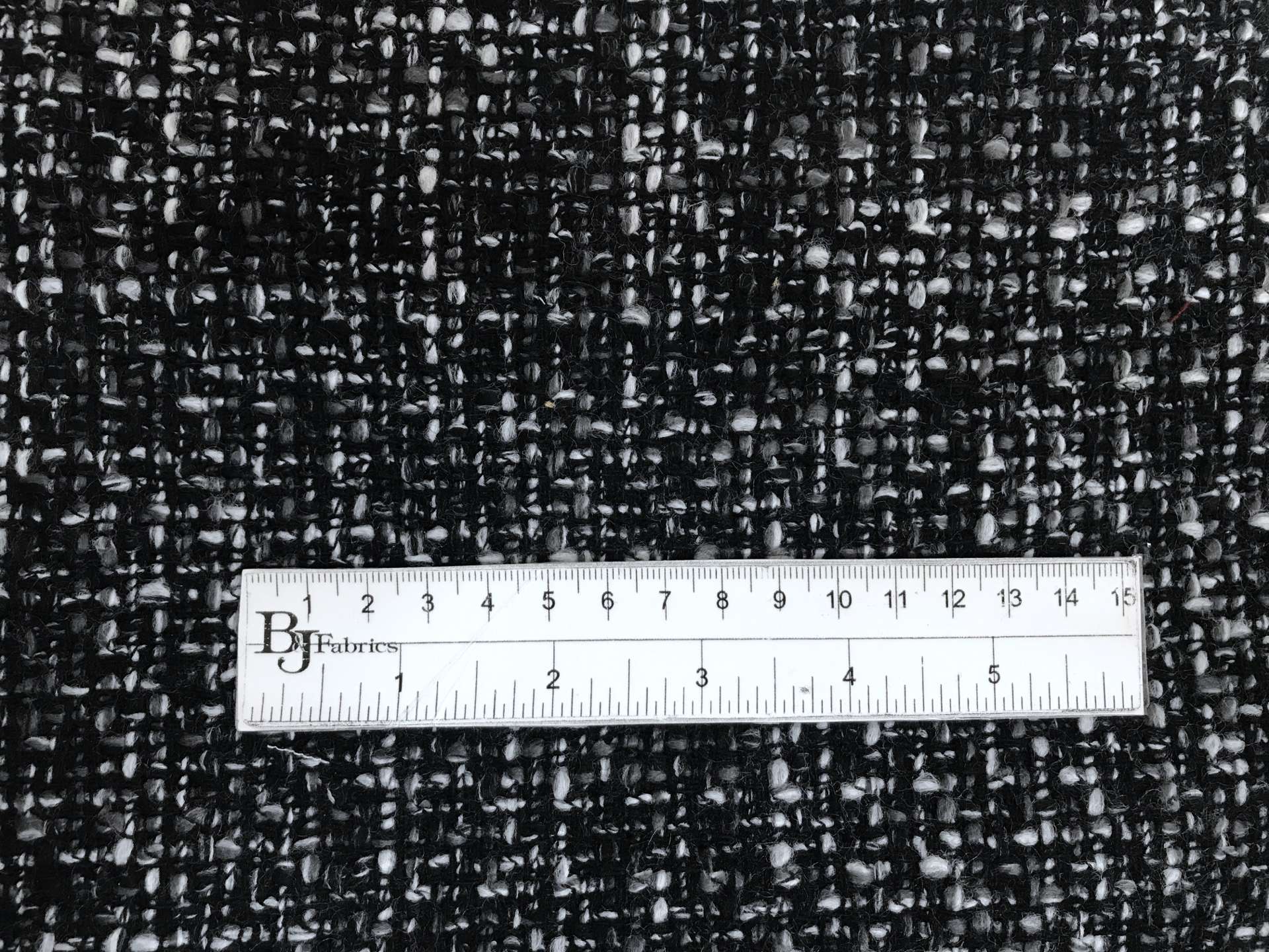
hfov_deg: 63.4
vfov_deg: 49.7
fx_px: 1026
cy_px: 476
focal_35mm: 28
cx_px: 634
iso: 40
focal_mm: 3.99
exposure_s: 1/17
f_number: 1.8
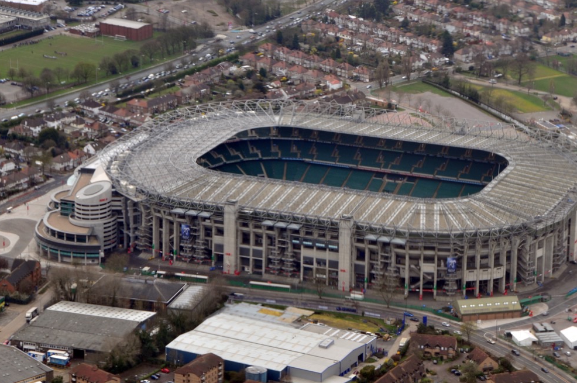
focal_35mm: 146
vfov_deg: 9.4
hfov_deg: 14.1
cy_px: 173
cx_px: 334
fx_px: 2337
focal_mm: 80
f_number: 6.3
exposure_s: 1/200
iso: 200
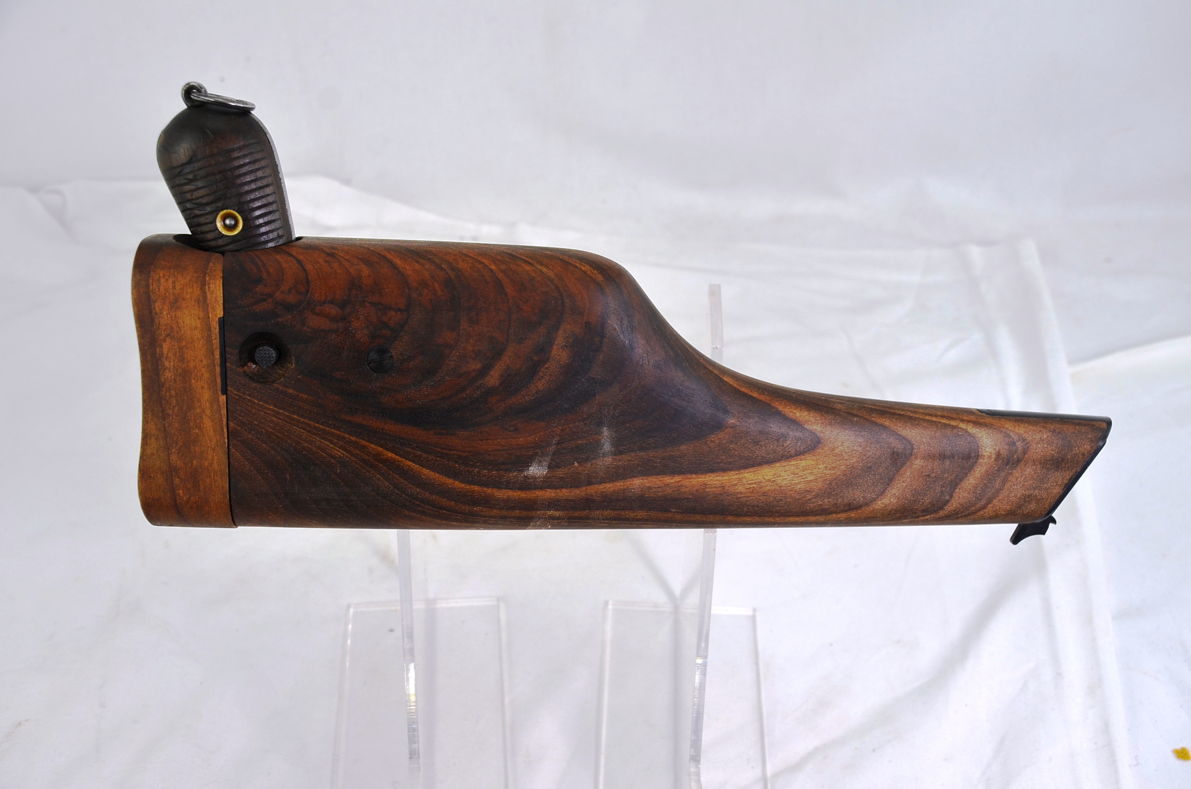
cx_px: 596
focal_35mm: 42
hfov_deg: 46.5
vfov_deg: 31.8
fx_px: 1387
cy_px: 394
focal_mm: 28
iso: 200
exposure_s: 1/125
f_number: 5.6
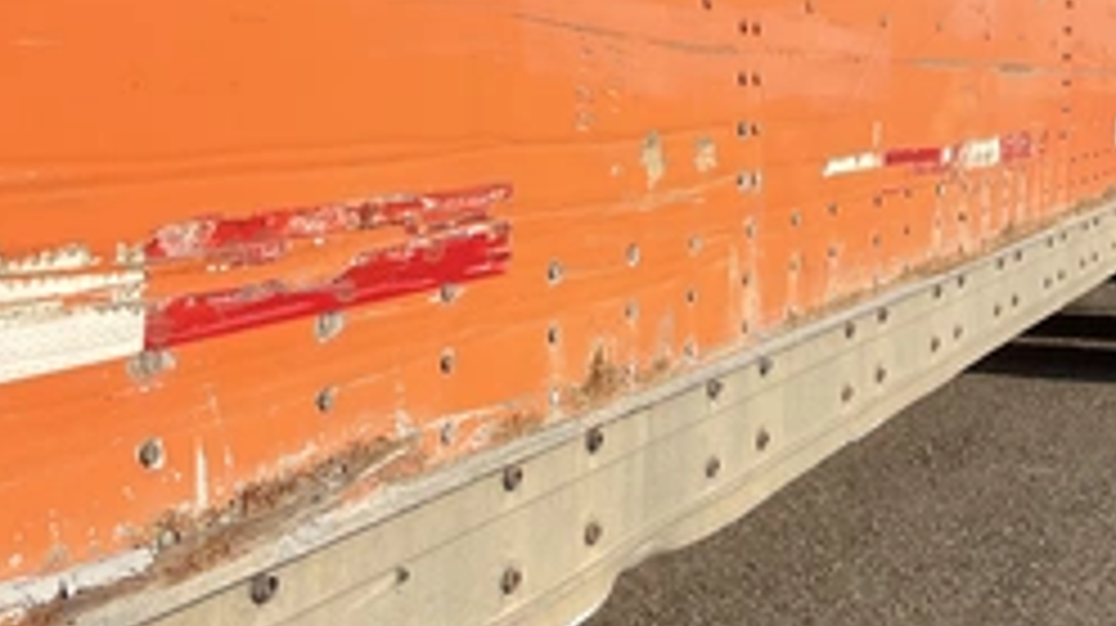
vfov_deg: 23.4
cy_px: 266
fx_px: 1508
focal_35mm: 51
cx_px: 639
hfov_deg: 40.5
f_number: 1.8
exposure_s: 1/2227
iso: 25
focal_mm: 3
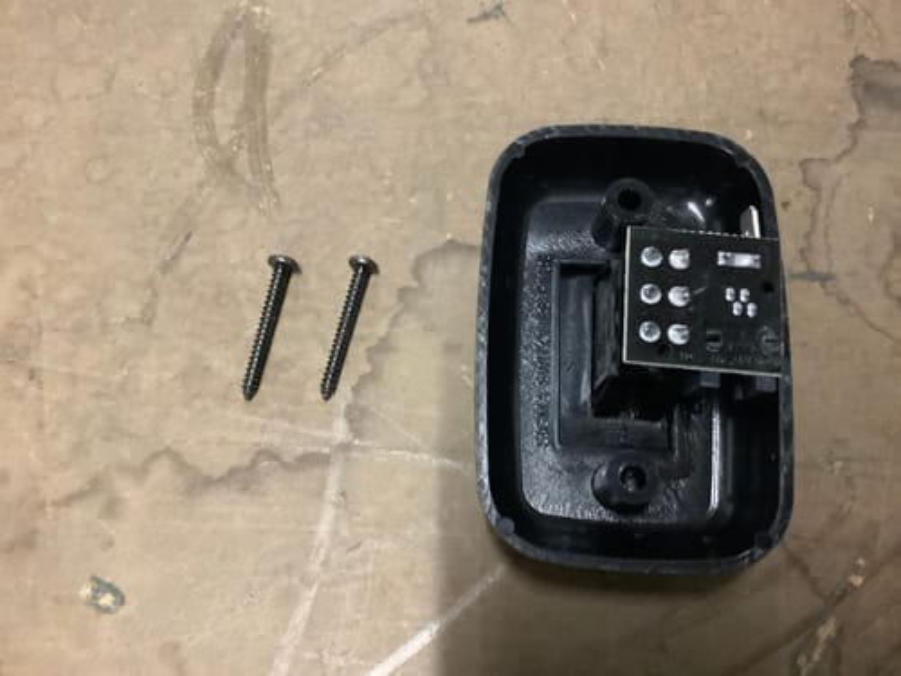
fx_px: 807
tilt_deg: -71.4
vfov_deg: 45.4
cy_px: 338
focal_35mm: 31
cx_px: 450
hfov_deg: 58.4
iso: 640
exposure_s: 1/25
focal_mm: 3.3
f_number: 2.4
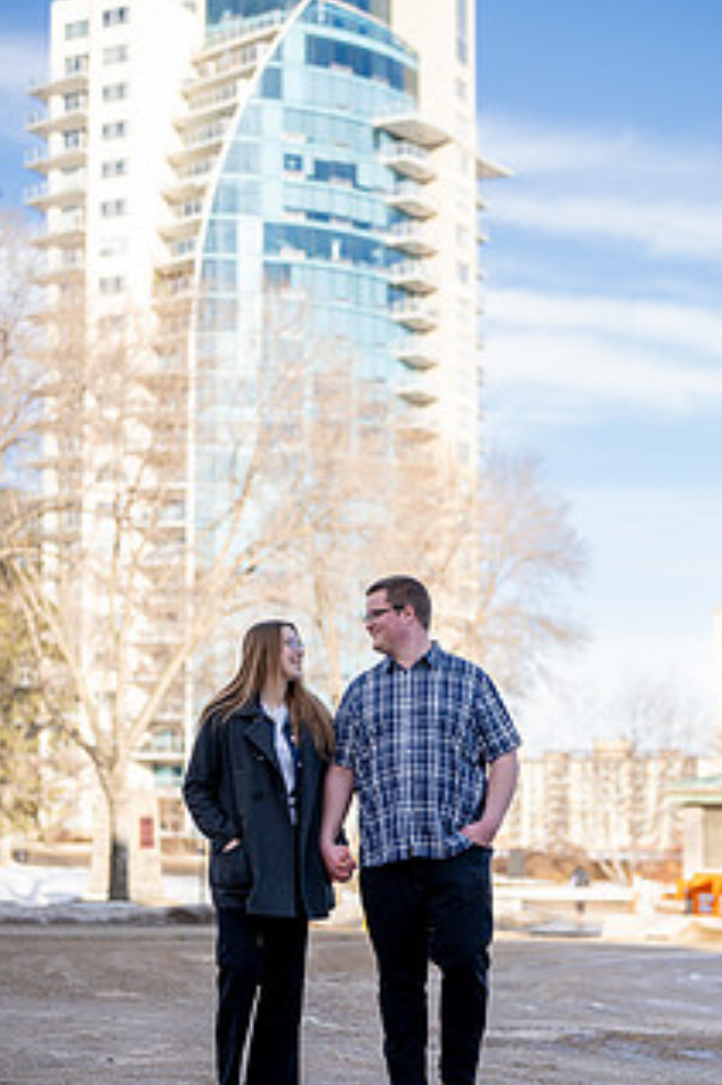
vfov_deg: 28.4
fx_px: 2138
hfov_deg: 19.2
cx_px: 301
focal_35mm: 71
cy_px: 620
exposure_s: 1/6400
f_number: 1.8
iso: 320
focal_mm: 50
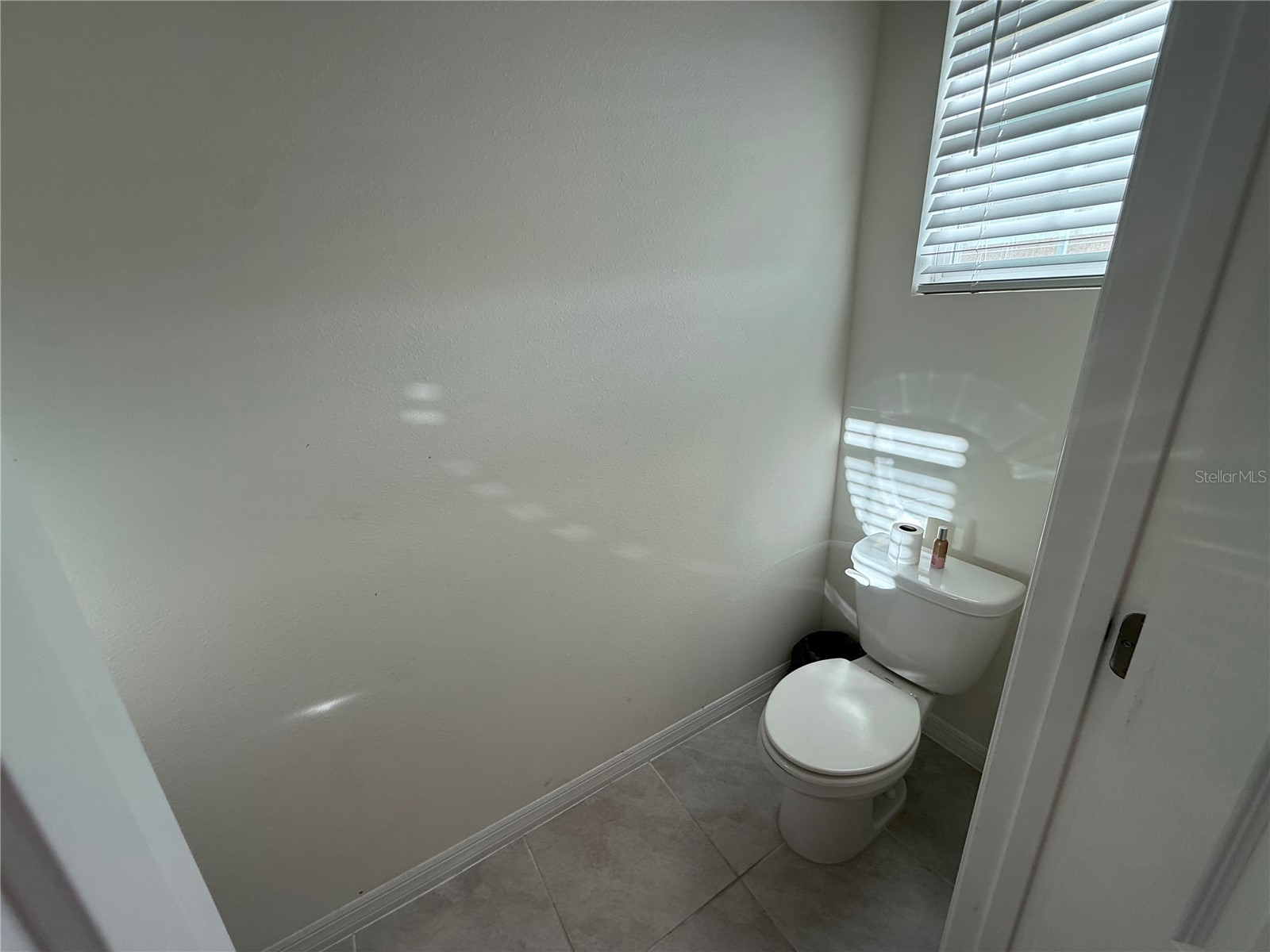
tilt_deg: -18.3
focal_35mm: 14
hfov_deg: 102.1
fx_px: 514
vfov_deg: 85.7
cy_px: 476
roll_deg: +2.9
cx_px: 635
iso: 80
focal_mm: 2.22
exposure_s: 1/120
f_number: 2.2
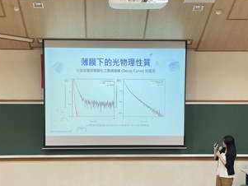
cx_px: 126
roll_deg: -0.3
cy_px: 112
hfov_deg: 28.2
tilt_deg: -4.0
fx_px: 495
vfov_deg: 21.3
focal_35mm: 69
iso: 200
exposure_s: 1/60
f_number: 2
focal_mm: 6
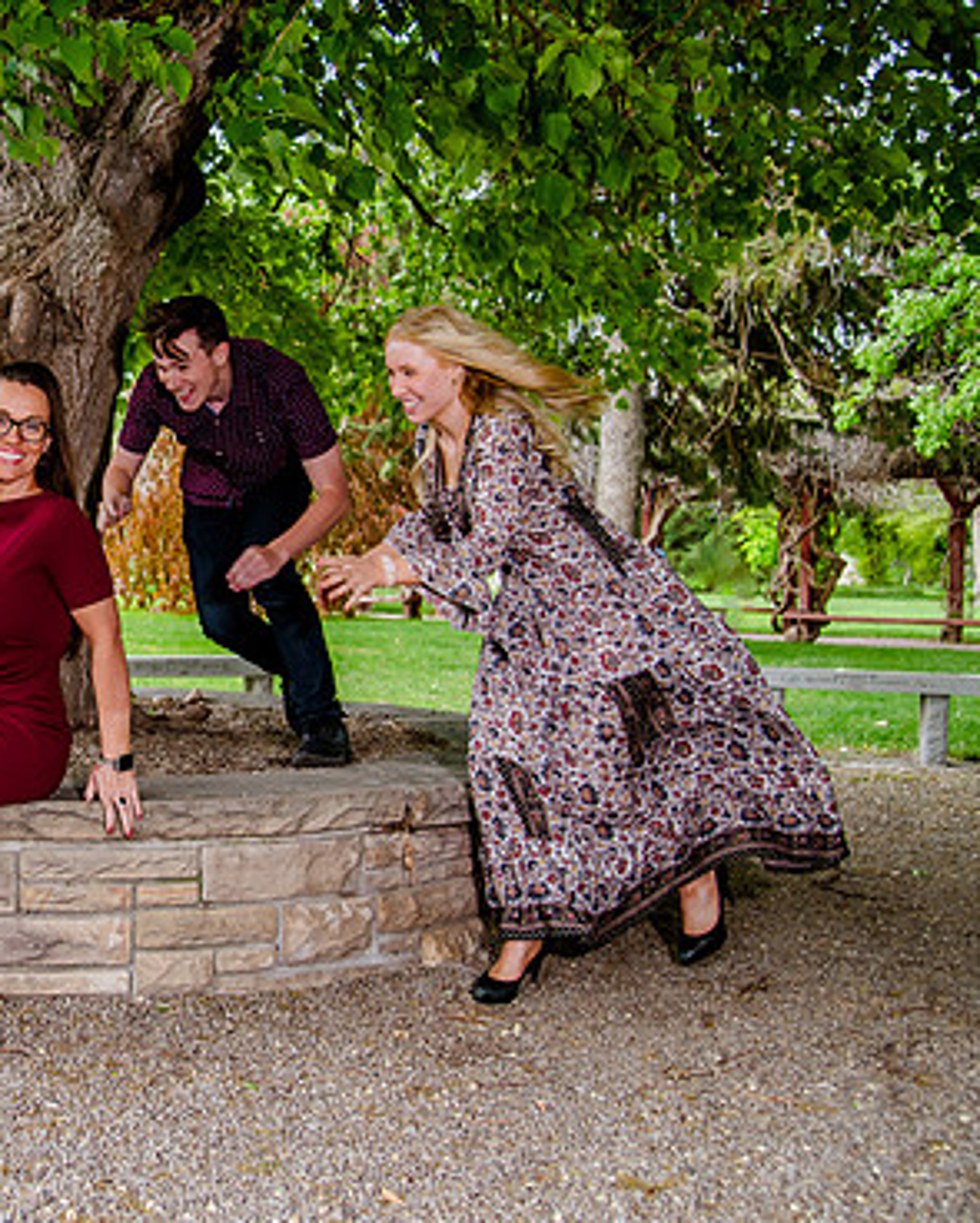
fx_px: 1702
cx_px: 7
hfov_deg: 30.0
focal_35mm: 47
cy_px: 610
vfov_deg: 39.5
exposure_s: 1/250
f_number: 4
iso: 1000
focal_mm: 30
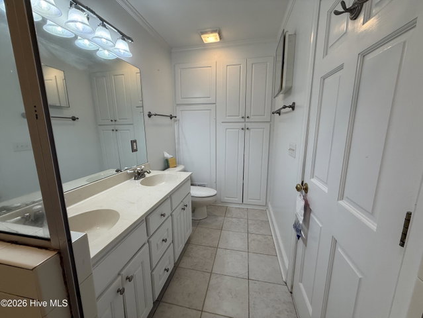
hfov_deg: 102.0
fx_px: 171
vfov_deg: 85.7
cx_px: 212
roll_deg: -0.1
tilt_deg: -10.2
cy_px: 159
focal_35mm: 14
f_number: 2.2
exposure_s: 1/120
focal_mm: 2.22
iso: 125
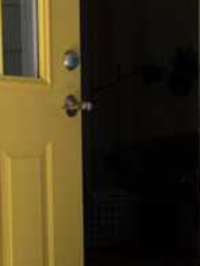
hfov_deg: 13.1
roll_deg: +0.9
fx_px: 870
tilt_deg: -2.9
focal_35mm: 113
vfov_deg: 17.3
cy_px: 204
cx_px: 77
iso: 20
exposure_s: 1/202
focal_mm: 3
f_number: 1.8
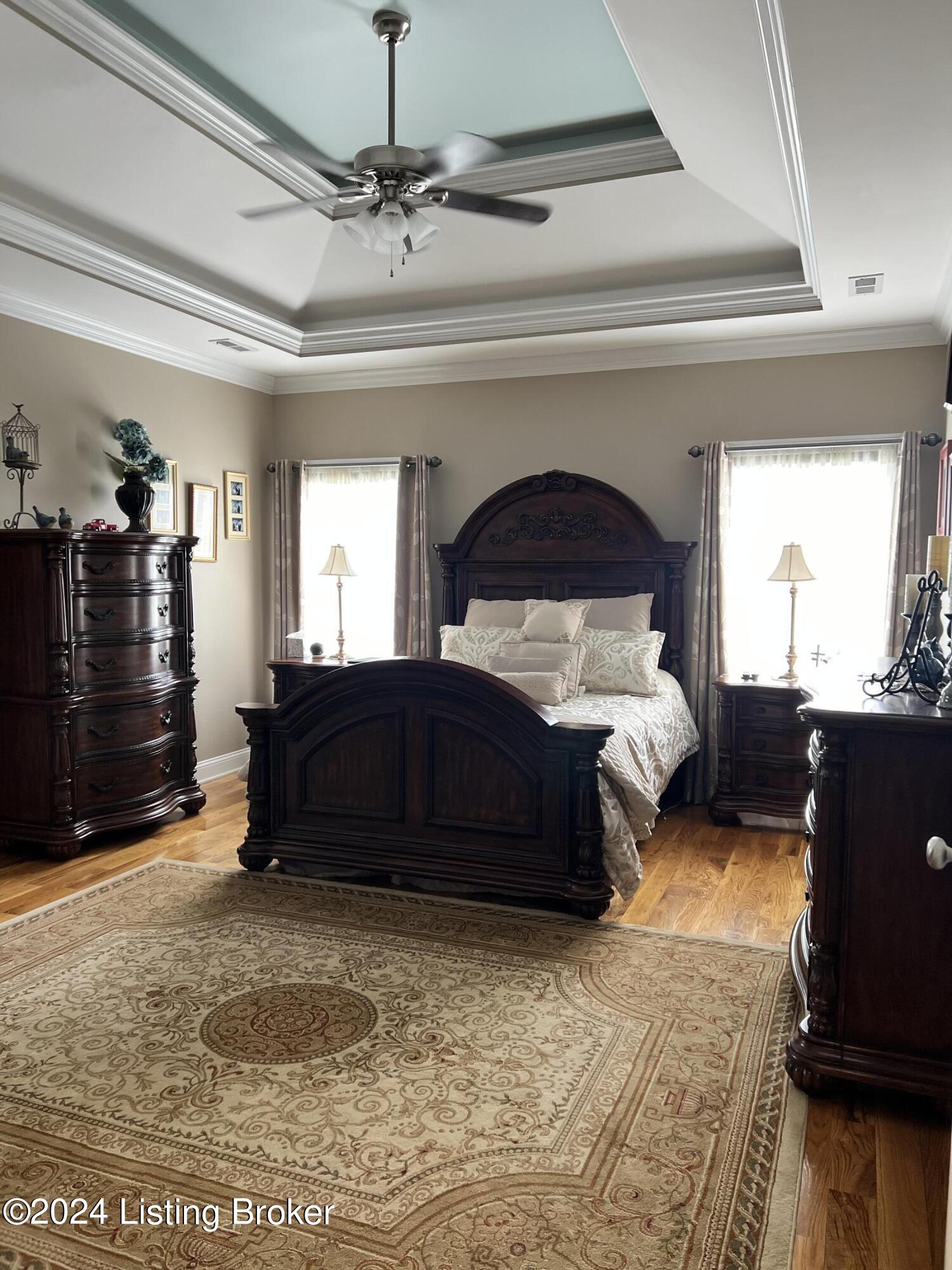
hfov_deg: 53.1
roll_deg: -0.7
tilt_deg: -4.6
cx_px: 476
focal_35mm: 26
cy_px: 635
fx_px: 953
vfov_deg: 67.3
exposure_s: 1/120
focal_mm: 5.7
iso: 125
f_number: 1.5
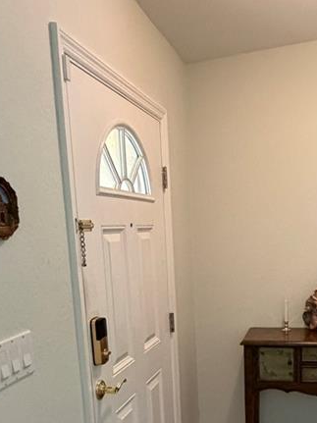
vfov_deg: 46.1
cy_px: 321
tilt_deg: -10.3
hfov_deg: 34.2
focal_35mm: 39
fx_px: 476
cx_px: 302
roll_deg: -0.2
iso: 500
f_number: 2.2
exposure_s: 1/60
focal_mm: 2.22
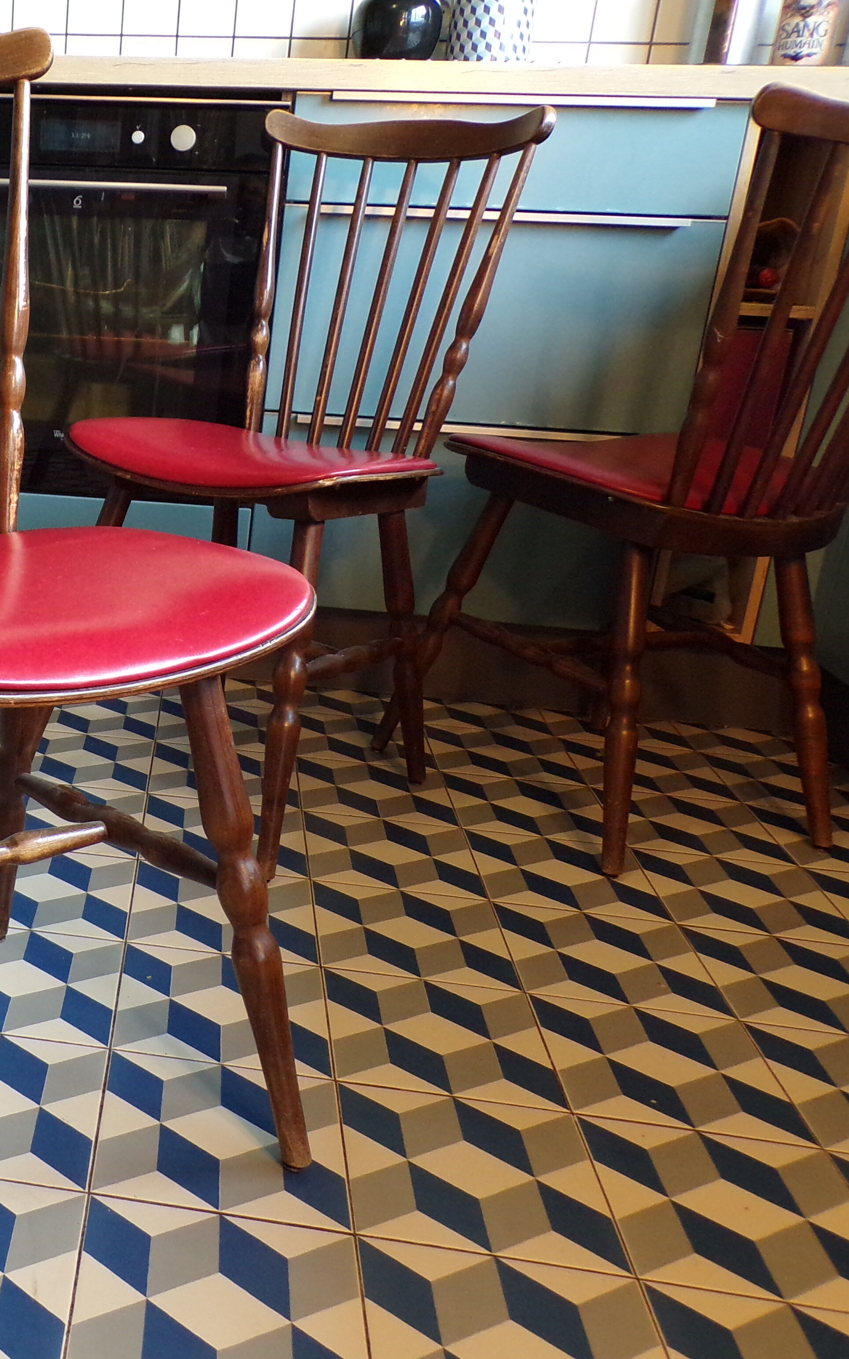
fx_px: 1407
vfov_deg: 51.5
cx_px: -21
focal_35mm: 38
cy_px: 648
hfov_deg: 30.9
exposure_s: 1/17
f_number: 3
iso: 212
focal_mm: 4.3
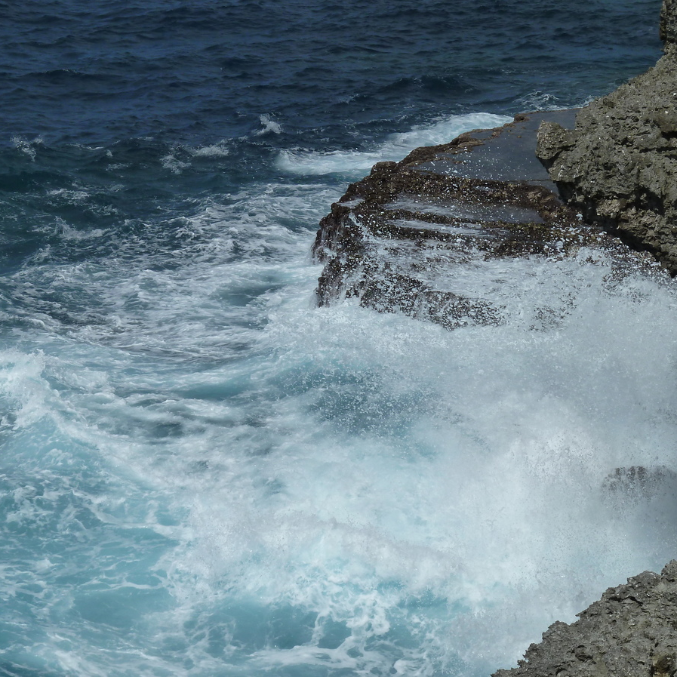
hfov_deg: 14.2
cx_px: 287
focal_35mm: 123
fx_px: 2722
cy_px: 339
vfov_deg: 14.2
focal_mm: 17
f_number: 6.3
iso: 125
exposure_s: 1/1300
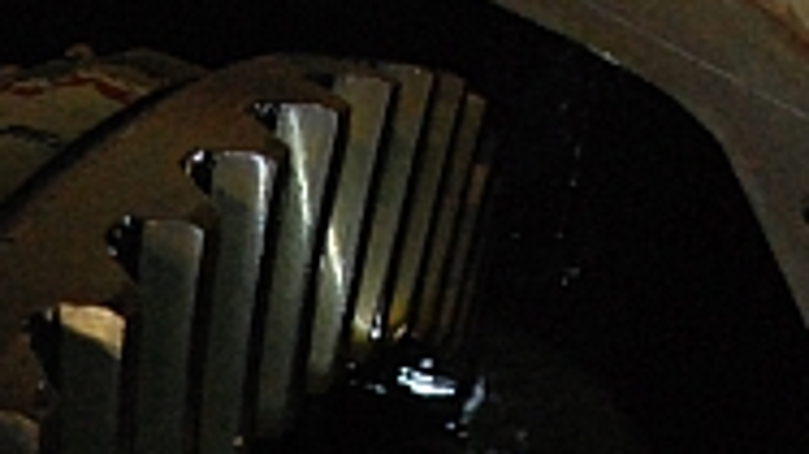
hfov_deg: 15.7
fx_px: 2916
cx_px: 169
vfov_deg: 8.7
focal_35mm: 136
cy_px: 709
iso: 1000
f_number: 3.5
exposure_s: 1/20
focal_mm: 18
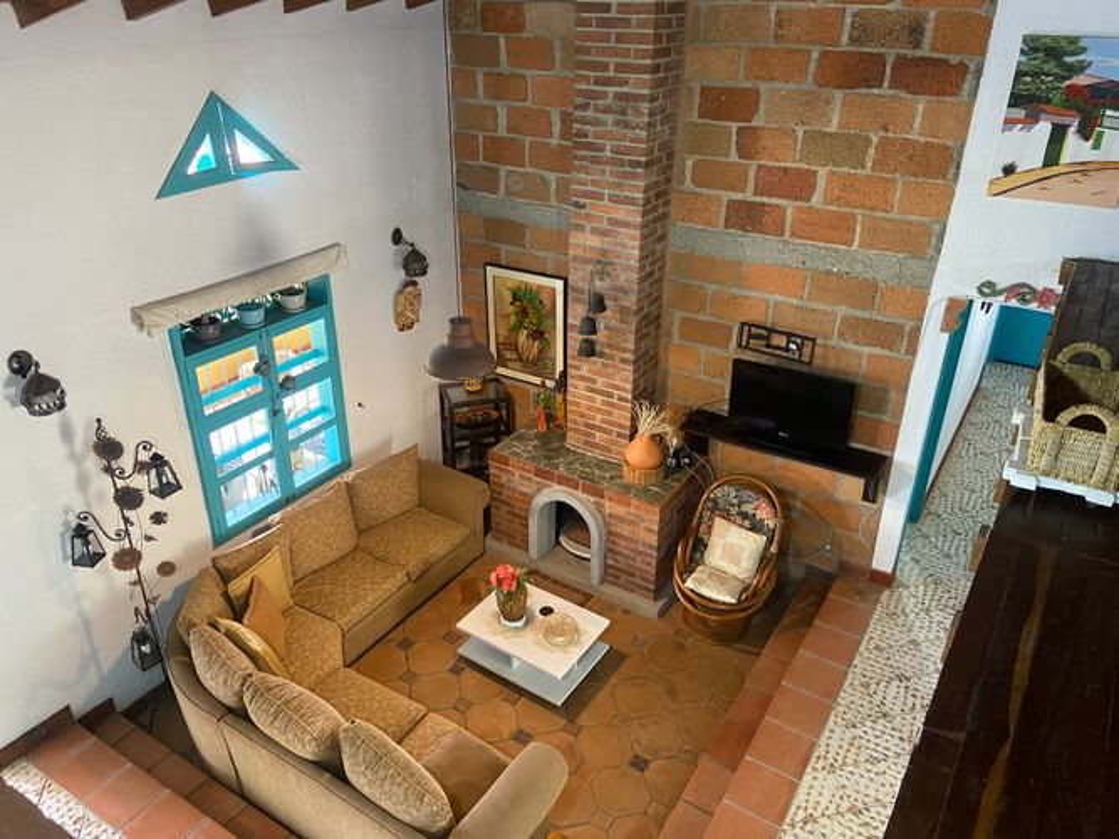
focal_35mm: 26
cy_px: 420
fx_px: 840
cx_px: 560
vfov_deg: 53.0
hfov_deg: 67.3
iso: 320
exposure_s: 1/60
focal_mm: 4.25
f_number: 1.8
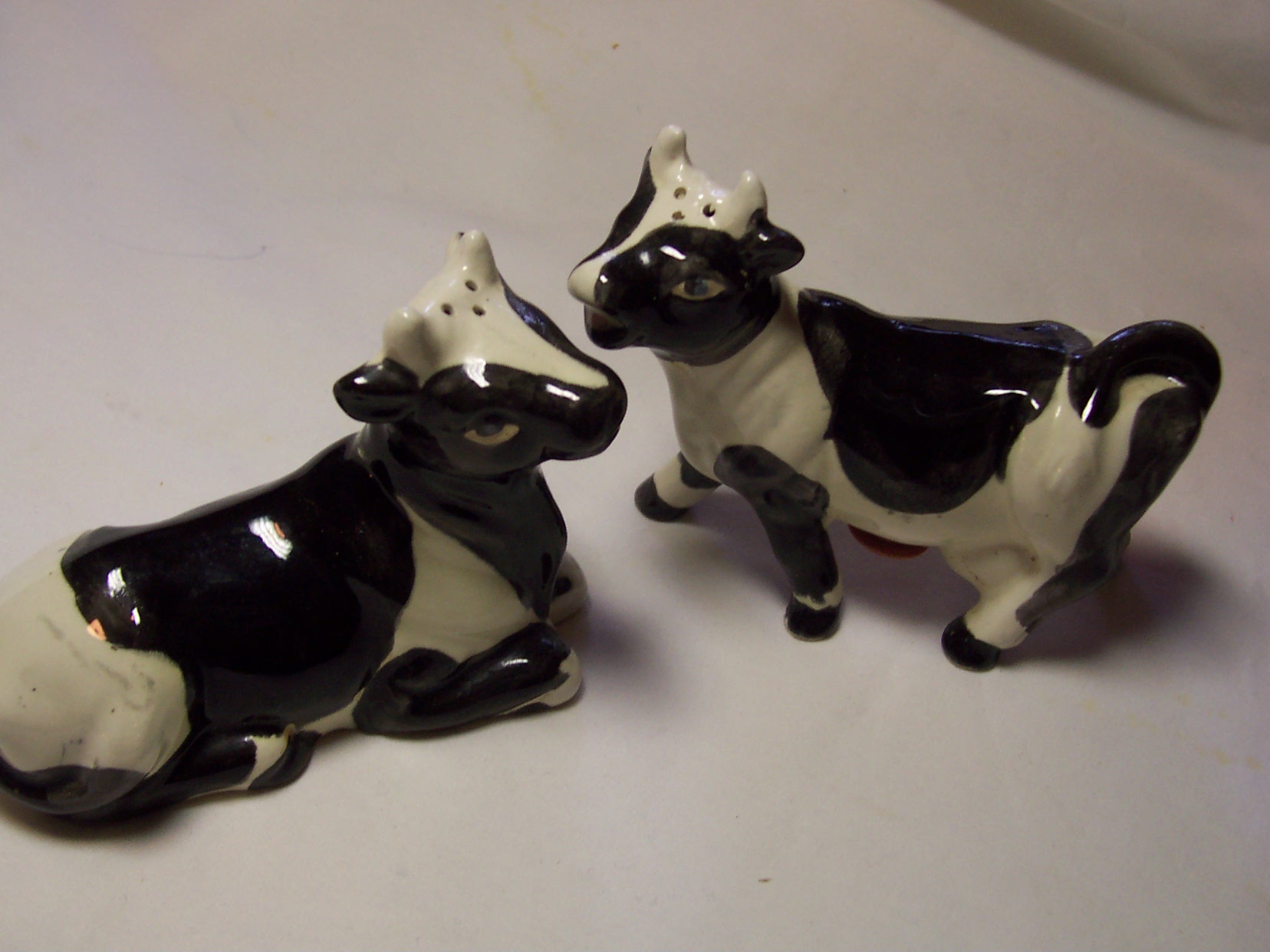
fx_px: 1357
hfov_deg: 50.1
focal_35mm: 37
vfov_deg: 38.7
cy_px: 476
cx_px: 635
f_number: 2.8
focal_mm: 5.6
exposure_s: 1/45
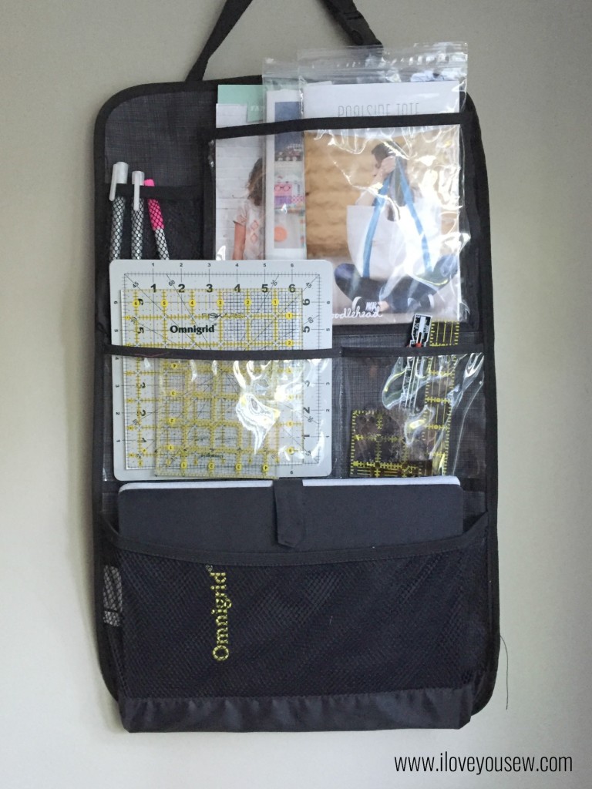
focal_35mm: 29
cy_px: 394
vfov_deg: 61.7
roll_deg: -1.8
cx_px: 296
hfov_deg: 48.2
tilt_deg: +3.8
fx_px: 661
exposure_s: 1/20
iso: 250
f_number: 2.2
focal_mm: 4.15
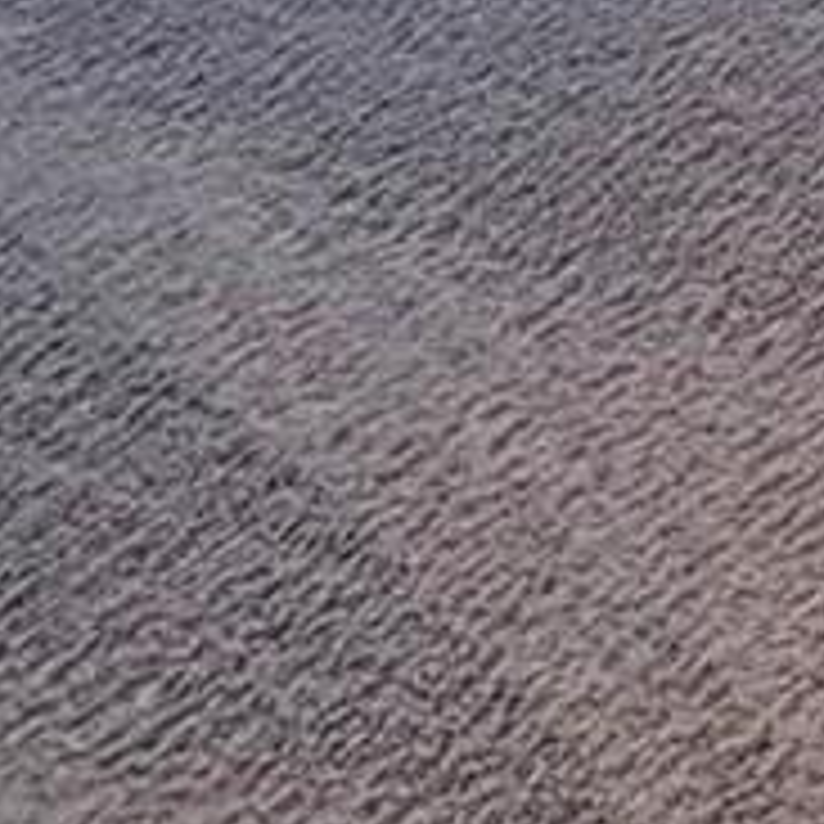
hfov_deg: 11.2
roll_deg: -0.2
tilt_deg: -6.6
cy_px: -1675
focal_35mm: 108
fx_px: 2909
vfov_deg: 10.7
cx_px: 2364
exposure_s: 1/120
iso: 250
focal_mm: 2.22
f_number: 2.2
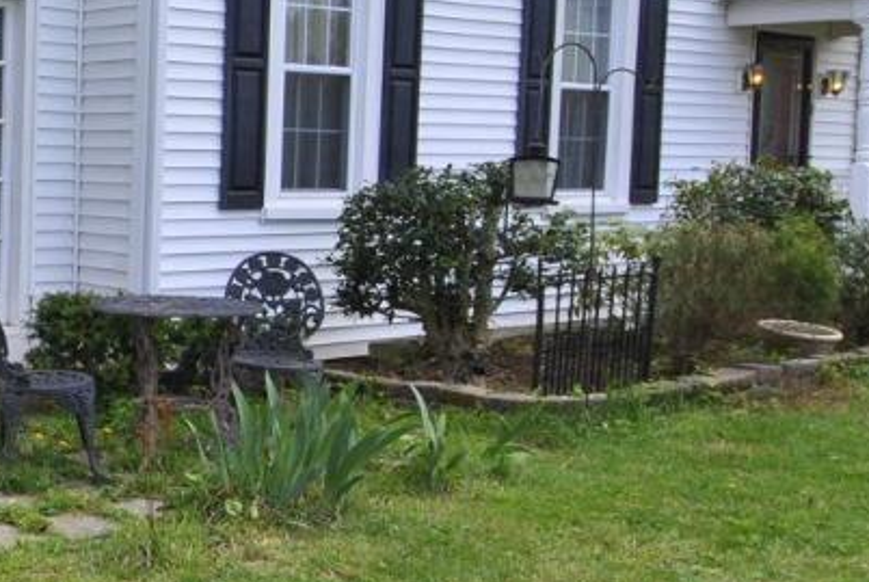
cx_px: -227
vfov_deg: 24.2
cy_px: 210
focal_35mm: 56
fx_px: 1353
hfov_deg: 29.5
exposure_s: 1/200
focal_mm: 10
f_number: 7.1
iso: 100
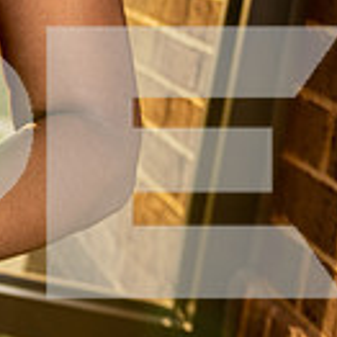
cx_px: -304
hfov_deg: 11.2
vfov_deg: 11.7
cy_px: -148
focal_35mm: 143
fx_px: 1575
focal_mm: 38
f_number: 3.2
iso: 320
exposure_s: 1/250
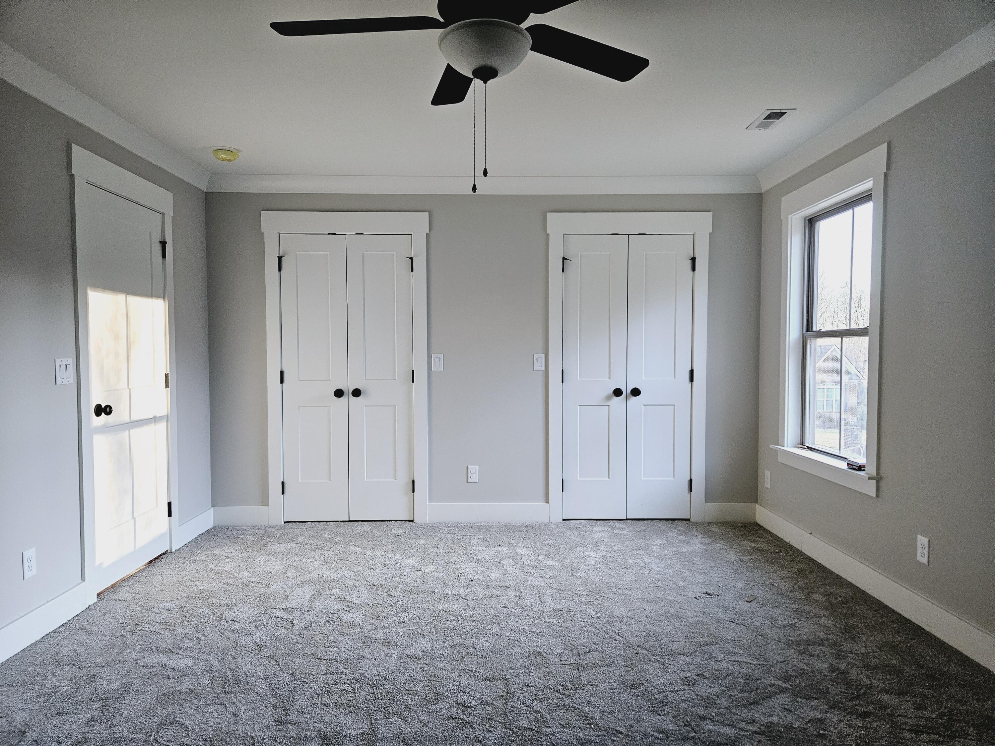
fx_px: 661
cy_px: 373
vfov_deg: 58.9
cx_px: 498
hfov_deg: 73.9
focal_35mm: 23
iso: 500
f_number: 1.8
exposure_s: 1/240
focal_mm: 5.4
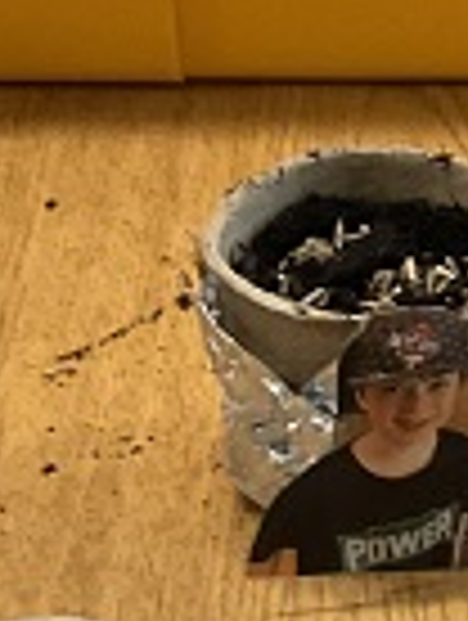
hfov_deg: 10.2
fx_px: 2516
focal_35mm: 140
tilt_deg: -34.6
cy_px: 180
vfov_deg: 14.0
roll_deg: +1.6
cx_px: 738
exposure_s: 1/40
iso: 250
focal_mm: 3
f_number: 1.8
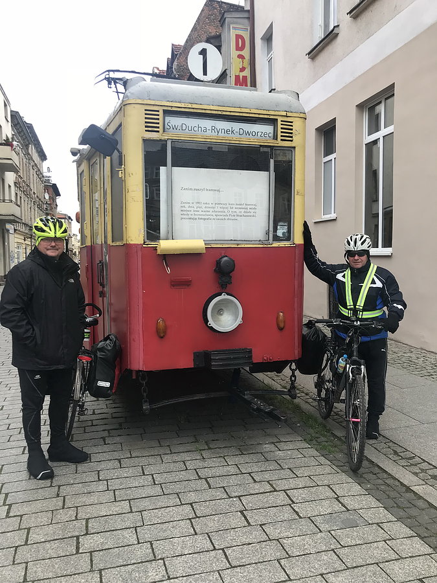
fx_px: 471
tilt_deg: -3.7
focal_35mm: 28
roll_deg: +1.0
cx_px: 218
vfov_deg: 63.4
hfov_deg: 49.7
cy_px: 292
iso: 20
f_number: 1.8
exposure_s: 1/108
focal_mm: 3.99
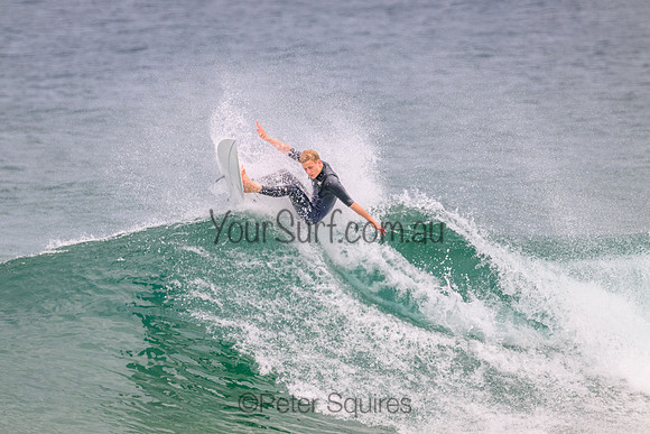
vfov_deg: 1.7
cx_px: 325
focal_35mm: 800
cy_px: 217
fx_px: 14447
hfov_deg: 2.6
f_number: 11
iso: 2000
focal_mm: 800
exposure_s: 1/2000
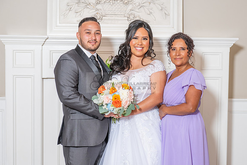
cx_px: 126
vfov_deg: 17.7
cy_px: 85
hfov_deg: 26.2
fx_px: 530
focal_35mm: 77
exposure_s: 1/160
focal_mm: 70
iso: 640
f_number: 4.5
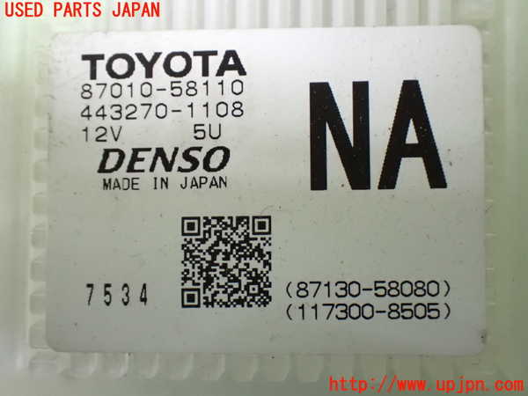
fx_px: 671
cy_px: 198
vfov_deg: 32.9
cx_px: 264
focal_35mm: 44
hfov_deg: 42.9
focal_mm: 7.84
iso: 1600
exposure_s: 1/30
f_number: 2.9
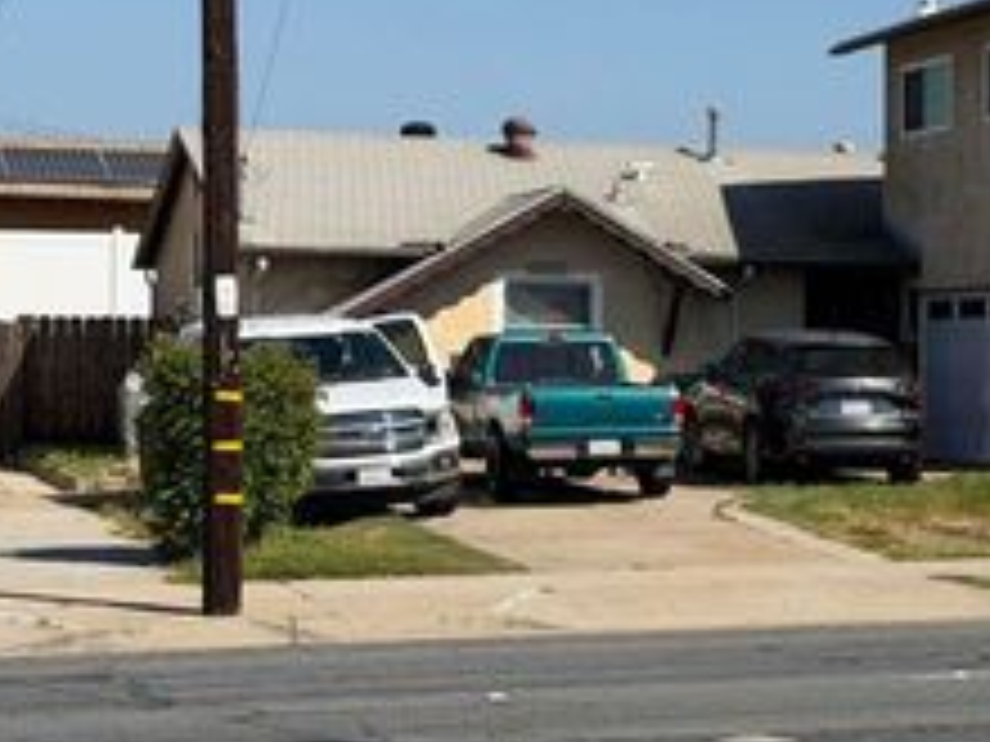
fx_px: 3117
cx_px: 1008
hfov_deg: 17.6
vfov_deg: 13.6
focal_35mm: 109
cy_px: 393
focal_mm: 6.76
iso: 64
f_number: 1.78
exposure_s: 1/6536
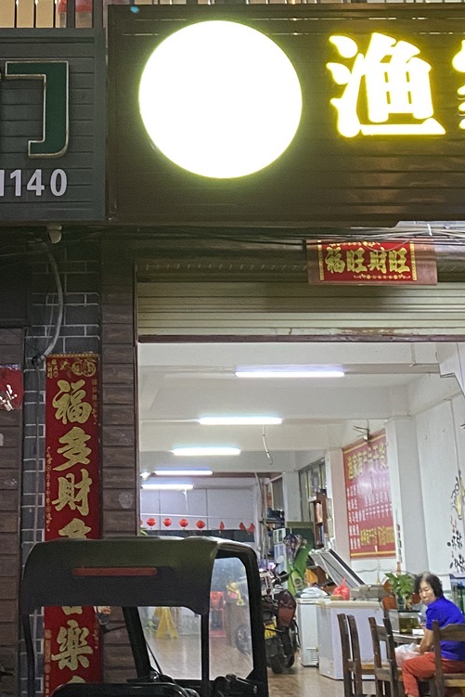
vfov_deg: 26.1
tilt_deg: +24.9
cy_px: -54
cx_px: 89
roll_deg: +0.5
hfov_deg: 18.7
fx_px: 1394
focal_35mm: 72
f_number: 1.8
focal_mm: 4.25
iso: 320
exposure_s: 1/60
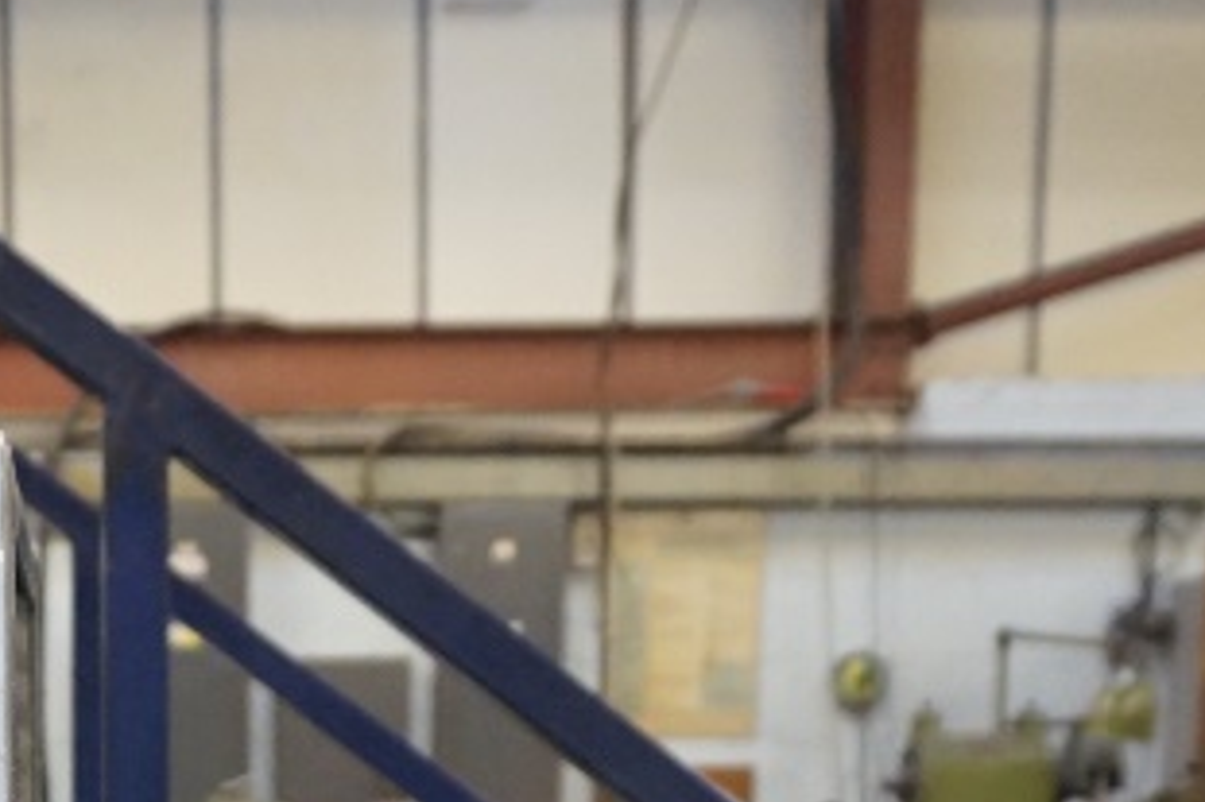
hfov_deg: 24.9
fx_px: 2643
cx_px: 116
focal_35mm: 79
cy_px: 1261
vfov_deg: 15.7
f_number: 3.5
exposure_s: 1/160
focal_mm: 16
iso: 2000
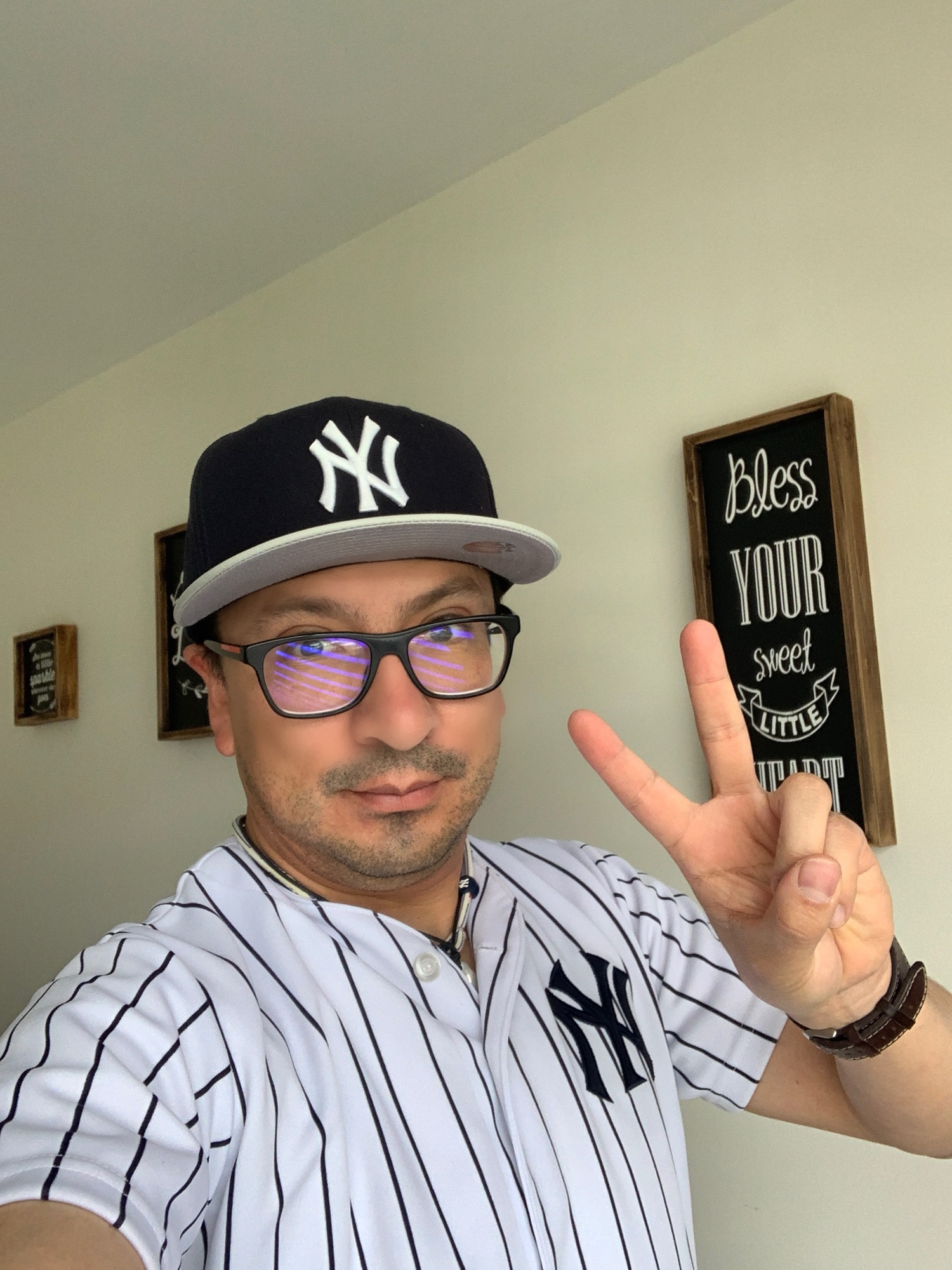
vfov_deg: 56.8
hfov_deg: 44.2
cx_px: 476
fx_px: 1173
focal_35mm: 32
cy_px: 635
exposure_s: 1/60
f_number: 2.2
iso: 100
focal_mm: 2.87
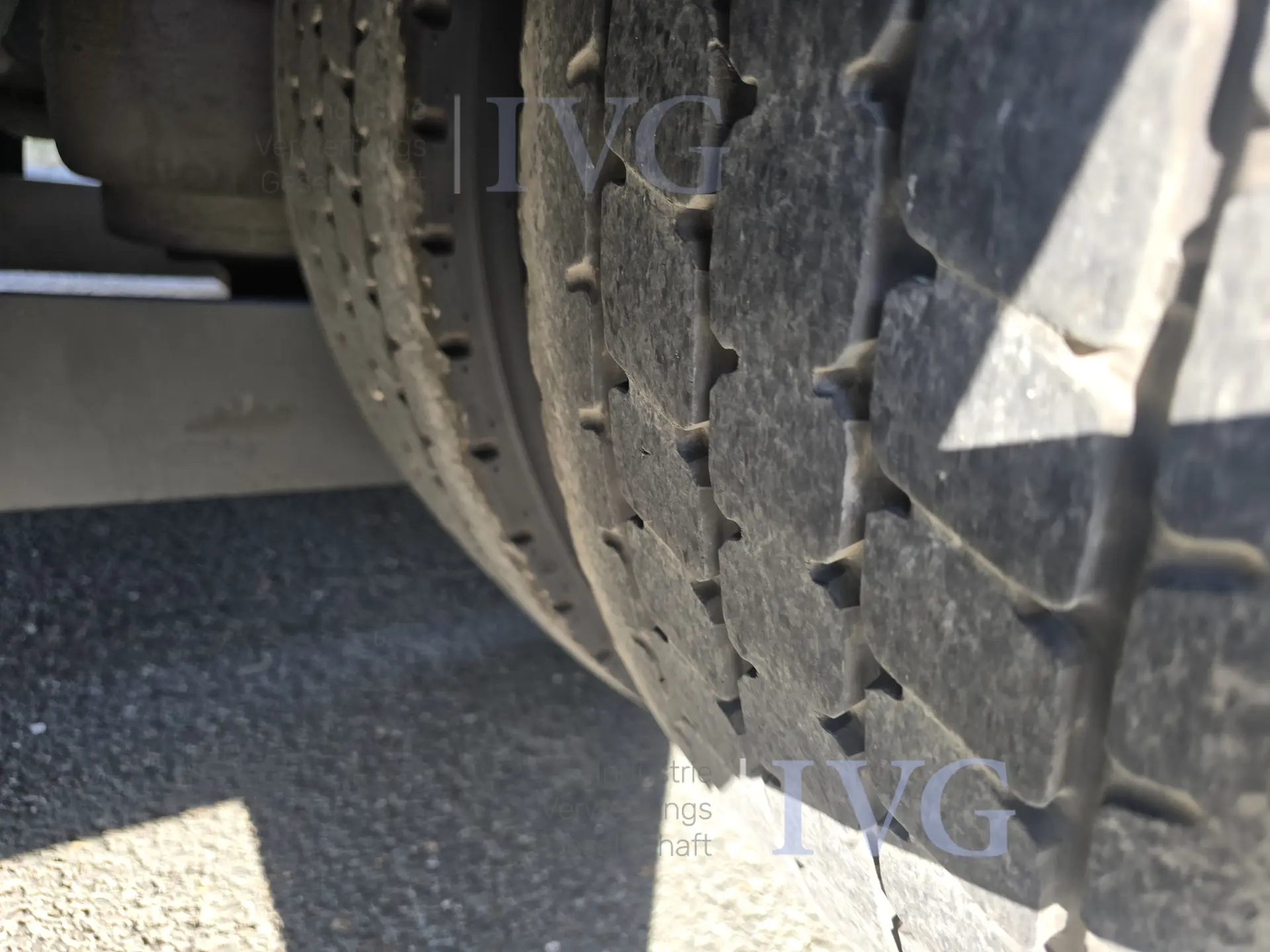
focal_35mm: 23
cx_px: 635
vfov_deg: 58.9
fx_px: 844
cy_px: 476
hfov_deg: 73.9
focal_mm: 6.3
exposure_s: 1/180
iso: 50
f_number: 1.7
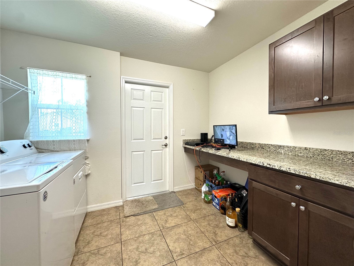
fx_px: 143
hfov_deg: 102.1
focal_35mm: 14
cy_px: 133
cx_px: 177
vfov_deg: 85.7
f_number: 2.2
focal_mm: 2.22
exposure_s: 1/120
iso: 160
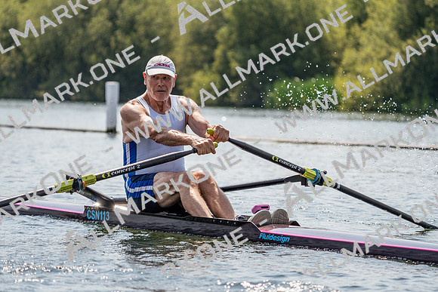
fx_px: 2434
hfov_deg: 10.3
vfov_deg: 6.9
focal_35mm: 200
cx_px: 219
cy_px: 146
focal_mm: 200
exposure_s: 1/1600
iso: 160
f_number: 5.6
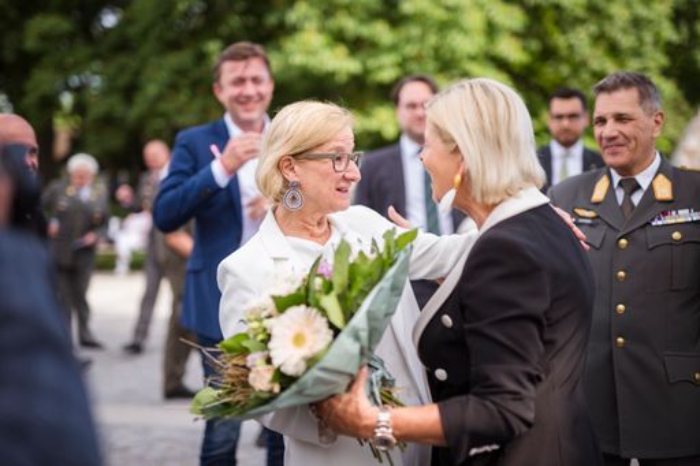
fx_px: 972
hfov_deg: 39.6
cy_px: 233
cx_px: 350
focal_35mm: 50
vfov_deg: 27.0
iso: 50
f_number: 1.4
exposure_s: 1/1250
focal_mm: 50
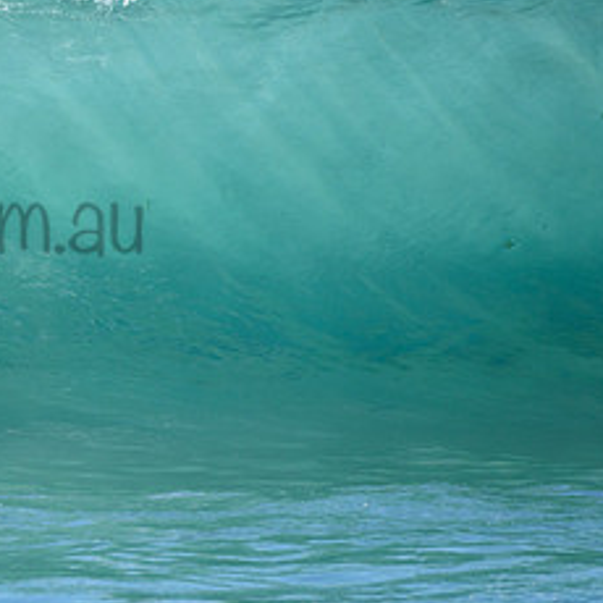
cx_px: -305
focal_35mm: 1315
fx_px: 25916
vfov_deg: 1.3
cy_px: 78
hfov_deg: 1.3
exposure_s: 1/2000
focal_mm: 500
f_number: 5.6
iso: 220
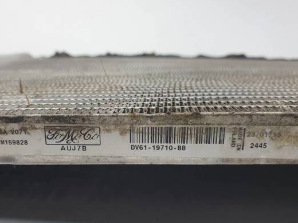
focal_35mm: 32
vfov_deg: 43.9
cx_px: 119
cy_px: 134
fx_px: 275
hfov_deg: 56.4
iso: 50
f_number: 2.4
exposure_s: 1/100
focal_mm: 4.3
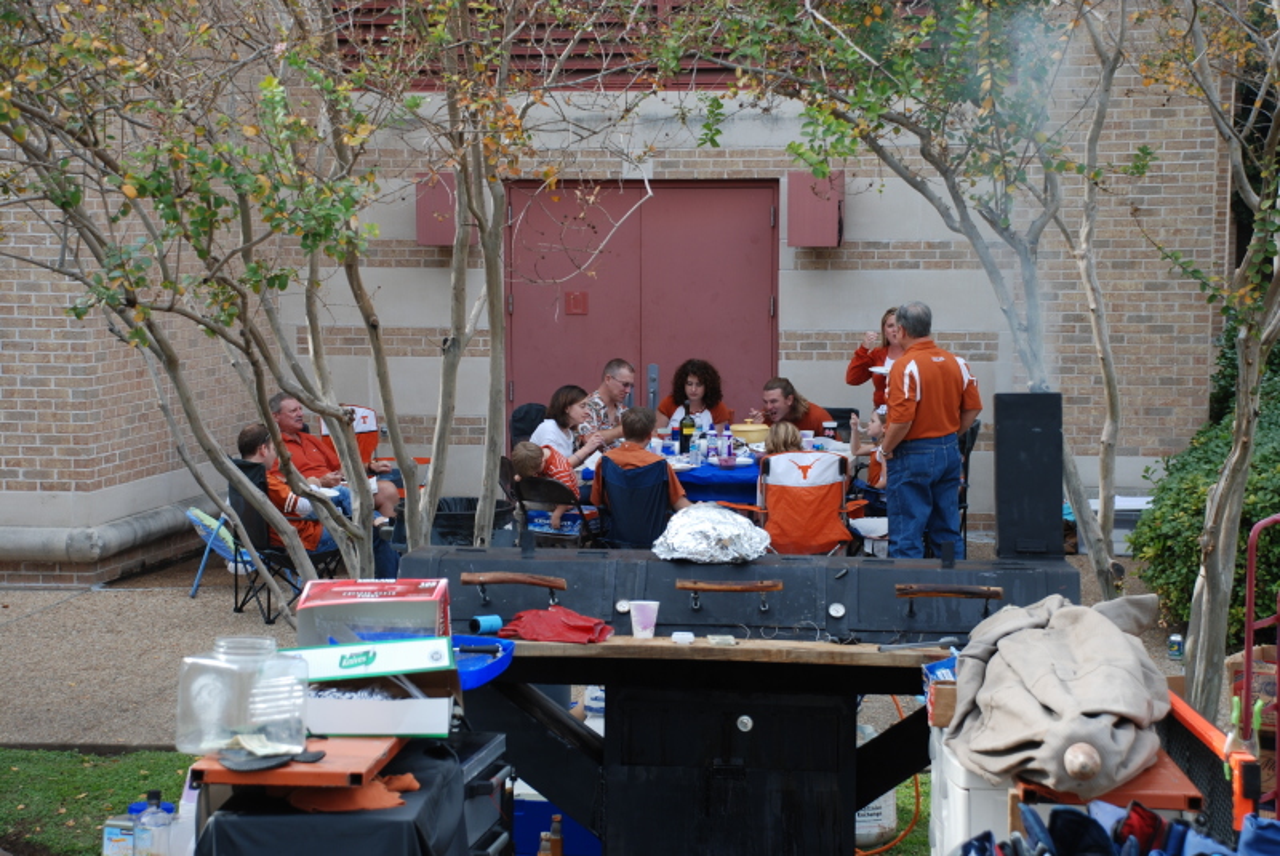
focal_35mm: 78
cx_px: 640
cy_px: 428
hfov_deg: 26.0
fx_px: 2776
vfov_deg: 17.5
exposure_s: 1/125
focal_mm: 52
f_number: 5.6
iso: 100
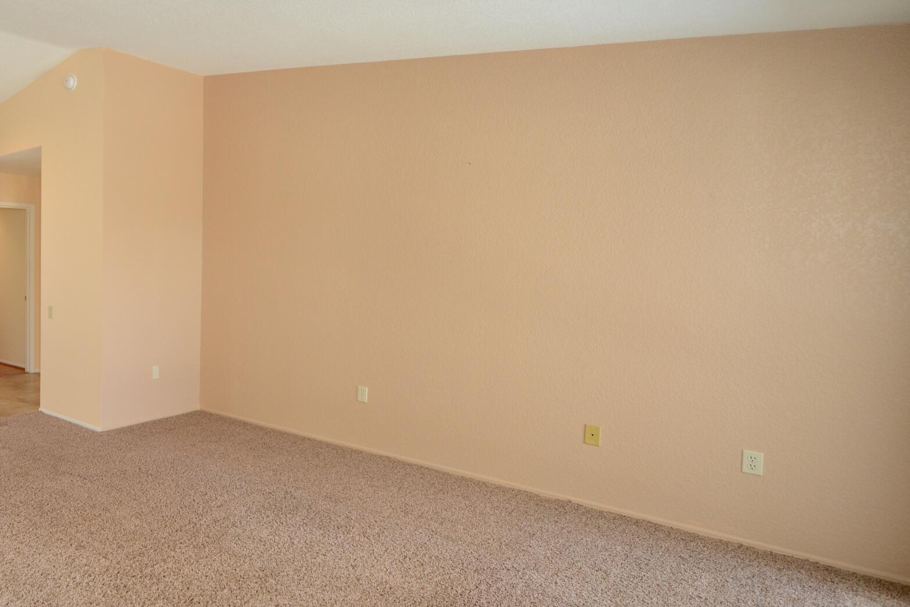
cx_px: 58
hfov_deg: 61.4
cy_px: 279
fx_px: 581
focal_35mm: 23
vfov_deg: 55.0
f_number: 7.1
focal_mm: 12
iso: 800
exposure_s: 1/60
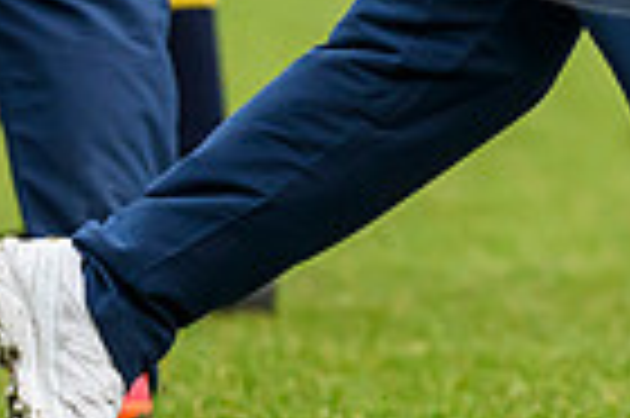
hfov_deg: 1.0
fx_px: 36357
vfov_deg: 0.7
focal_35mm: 2080
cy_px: -539
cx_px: 692
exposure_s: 1/2000
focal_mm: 400
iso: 2000
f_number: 3.5
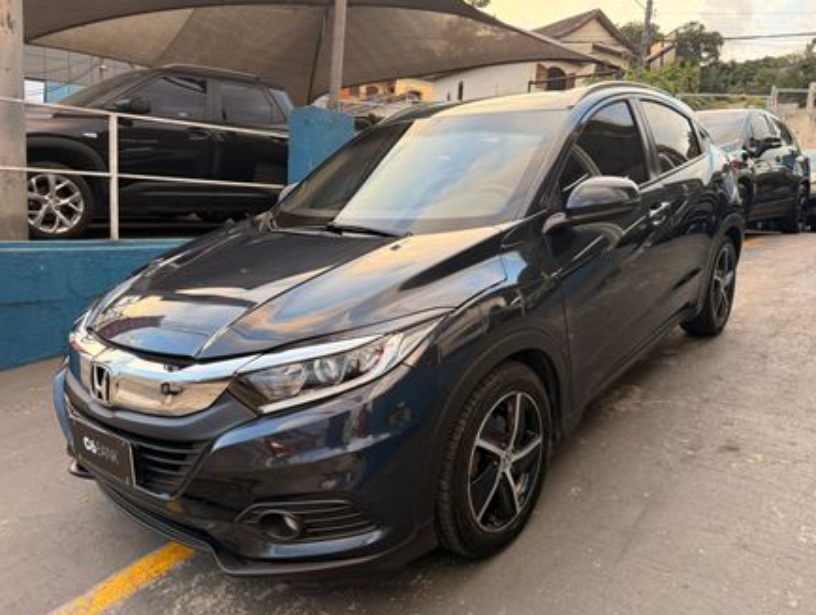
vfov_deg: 53.2
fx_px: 614
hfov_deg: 67.2
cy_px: 325
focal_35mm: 26
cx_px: 410
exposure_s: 1/121
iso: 160
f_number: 1.78
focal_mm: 6.76
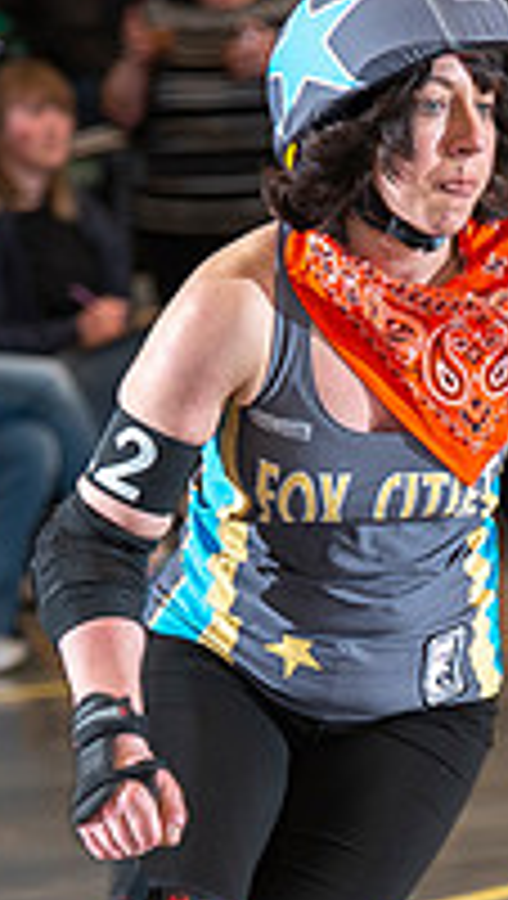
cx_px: 481
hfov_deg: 1.9
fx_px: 15107
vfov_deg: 3.4
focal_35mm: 633
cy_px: 771
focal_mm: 185
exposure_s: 1/160
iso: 640
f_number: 5.6
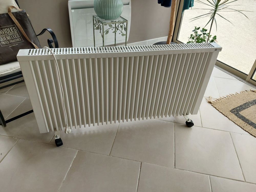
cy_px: 96
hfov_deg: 60.0
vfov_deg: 46.8
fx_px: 222
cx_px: 128
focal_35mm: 30
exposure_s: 1/60
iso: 40
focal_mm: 4.6
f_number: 1.8
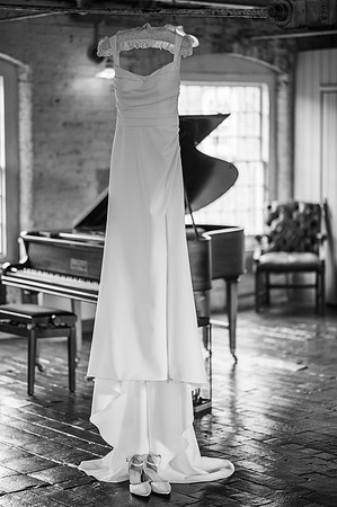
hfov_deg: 16.0
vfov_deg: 23.9
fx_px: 1196
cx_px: 168
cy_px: 254
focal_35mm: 85
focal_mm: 85
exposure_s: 1/320
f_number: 1.8
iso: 100
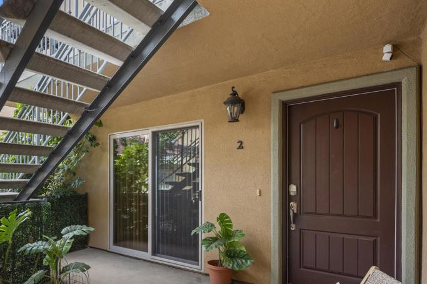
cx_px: 141
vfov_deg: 52.7
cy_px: 172
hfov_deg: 71.5
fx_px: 285
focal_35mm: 24
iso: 500
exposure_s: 1/15
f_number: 8
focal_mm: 16
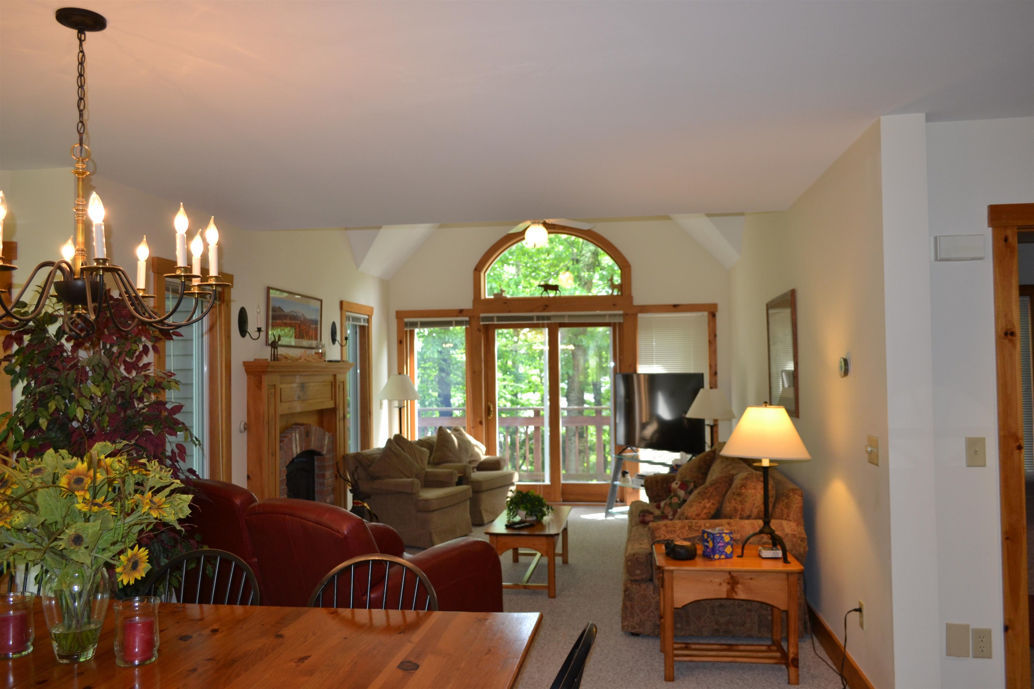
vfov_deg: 47.9
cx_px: 517
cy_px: 344
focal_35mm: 27
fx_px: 775
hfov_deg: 67.4
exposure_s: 1/80
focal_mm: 18
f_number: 4
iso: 400
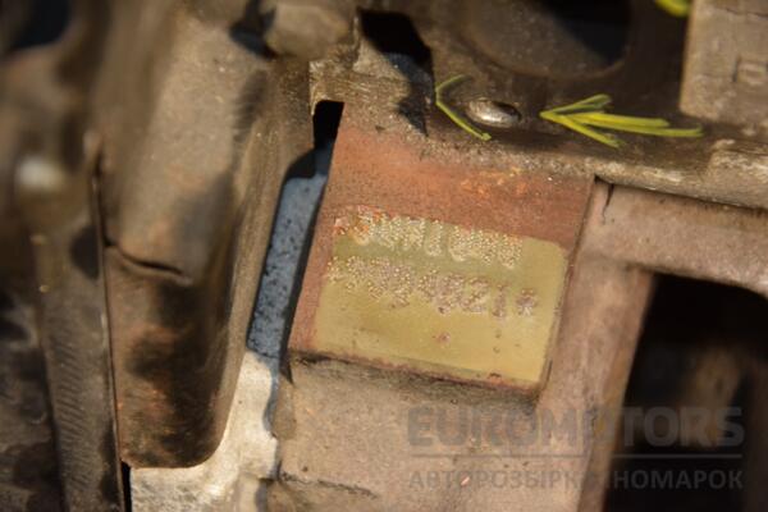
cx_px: 384
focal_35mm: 138
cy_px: 256
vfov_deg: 9.9
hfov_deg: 14.9
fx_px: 2944
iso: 800
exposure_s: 1/100
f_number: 5.6
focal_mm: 92
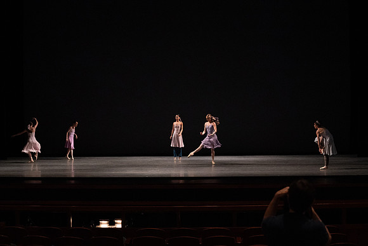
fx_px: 716
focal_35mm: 70
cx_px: 184
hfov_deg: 28.8
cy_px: 123
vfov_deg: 19.5
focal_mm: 70
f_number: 5
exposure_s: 1/400
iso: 12800
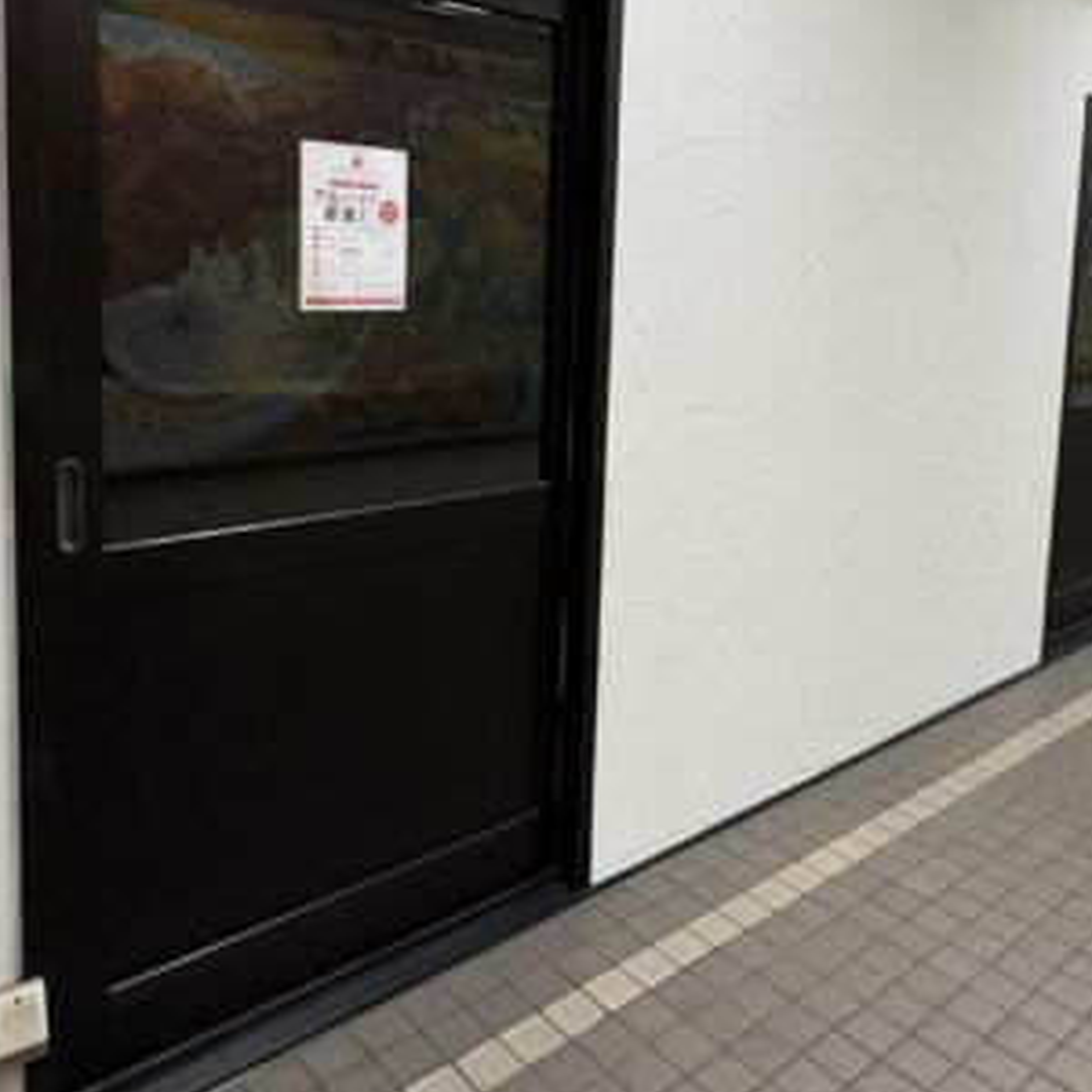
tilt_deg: -6.5
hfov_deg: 53.8
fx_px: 1071
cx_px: 639
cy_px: 366
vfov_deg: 53.0
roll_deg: -1.2
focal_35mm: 30
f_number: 2.2
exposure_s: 1/60
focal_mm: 2.22
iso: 200
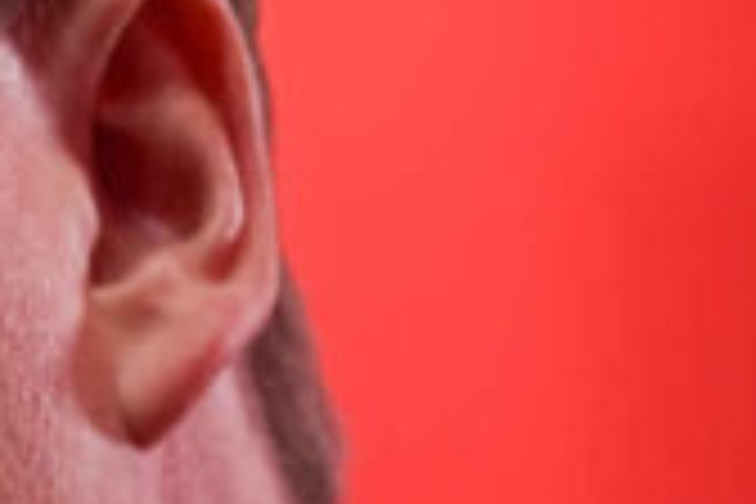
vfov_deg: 2.4
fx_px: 12158
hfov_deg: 3.5
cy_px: 279
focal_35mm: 579
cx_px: -486
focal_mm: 135
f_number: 4
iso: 2500
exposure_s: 1/80
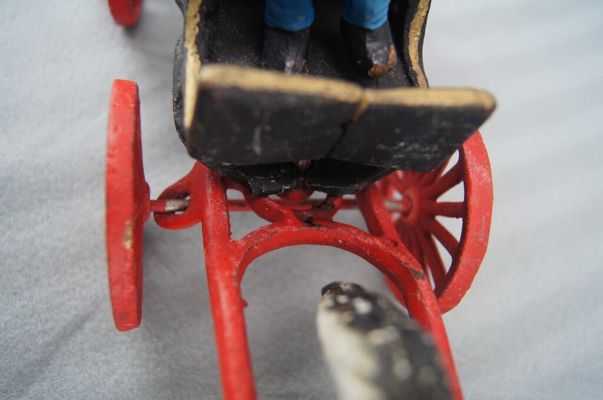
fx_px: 552
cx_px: 302
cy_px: 200
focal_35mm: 33
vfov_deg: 39.9
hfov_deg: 57.3
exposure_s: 1/160
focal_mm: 22
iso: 640
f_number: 4
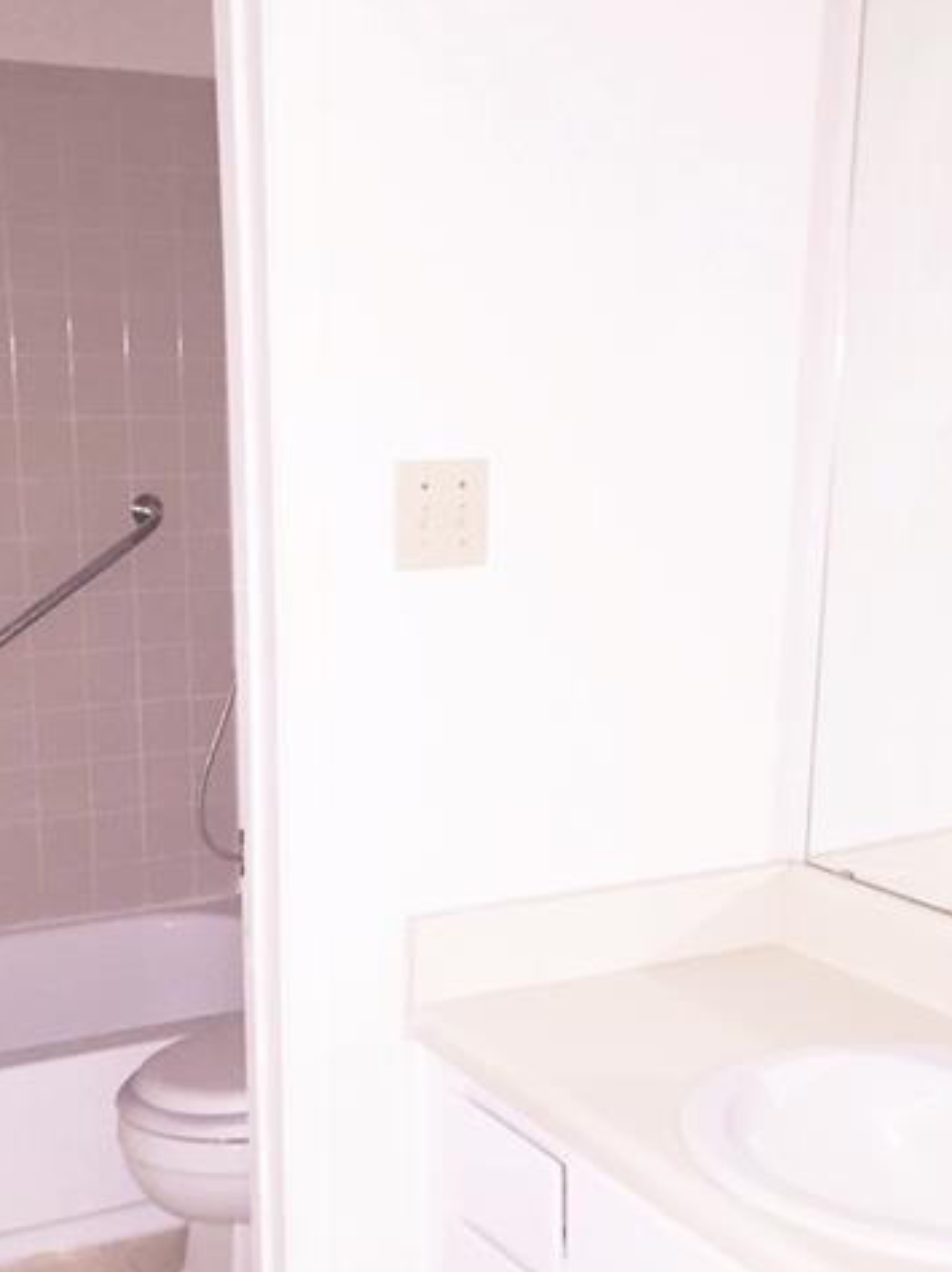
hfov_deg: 30.8
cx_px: 378
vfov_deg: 39.7
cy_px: 894
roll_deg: +0.2
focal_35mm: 47
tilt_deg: -16.6
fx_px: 1725
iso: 100
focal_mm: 4.15
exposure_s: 1/16
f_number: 2.2
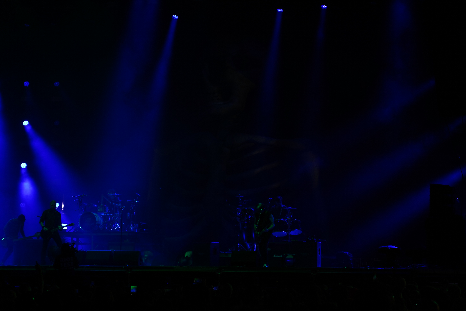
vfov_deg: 13.0
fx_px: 1359
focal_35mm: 105
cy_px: 156
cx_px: 233
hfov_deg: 19.5
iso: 250
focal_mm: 105
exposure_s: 1/125
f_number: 4
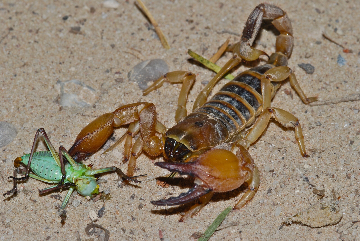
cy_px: 120
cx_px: 180
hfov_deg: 13.0
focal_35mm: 158
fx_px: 1577
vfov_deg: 8.7
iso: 100
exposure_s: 1/160
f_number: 25
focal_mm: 105
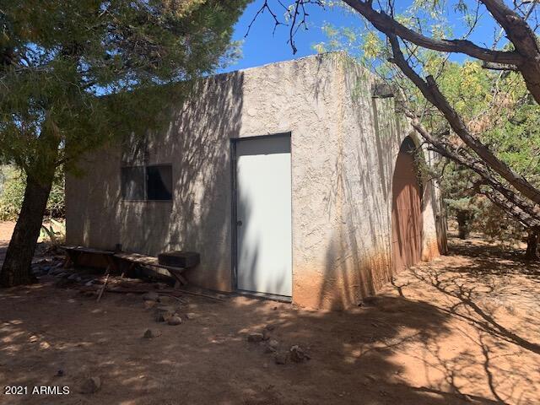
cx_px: 270
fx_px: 406
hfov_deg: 67.3
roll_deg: -1.2
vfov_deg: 53.1
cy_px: 202
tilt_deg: +0.6
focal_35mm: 26
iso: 25
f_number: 1.8
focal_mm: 4.25
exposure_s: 1/1299
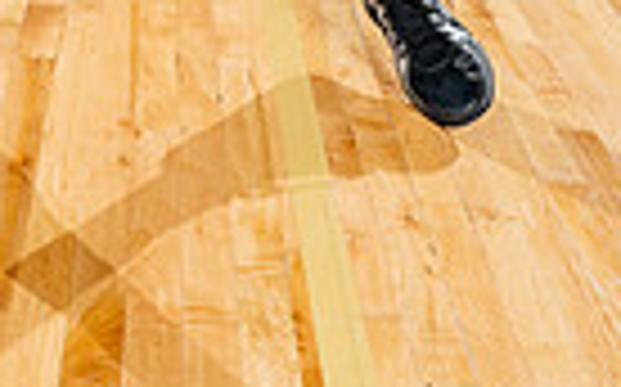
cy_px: -518
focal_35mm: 83
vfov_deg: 12.6
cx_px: 122
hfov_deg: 24.5
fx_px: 1404
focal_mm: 25
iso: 250
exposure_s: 1/250
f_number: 8
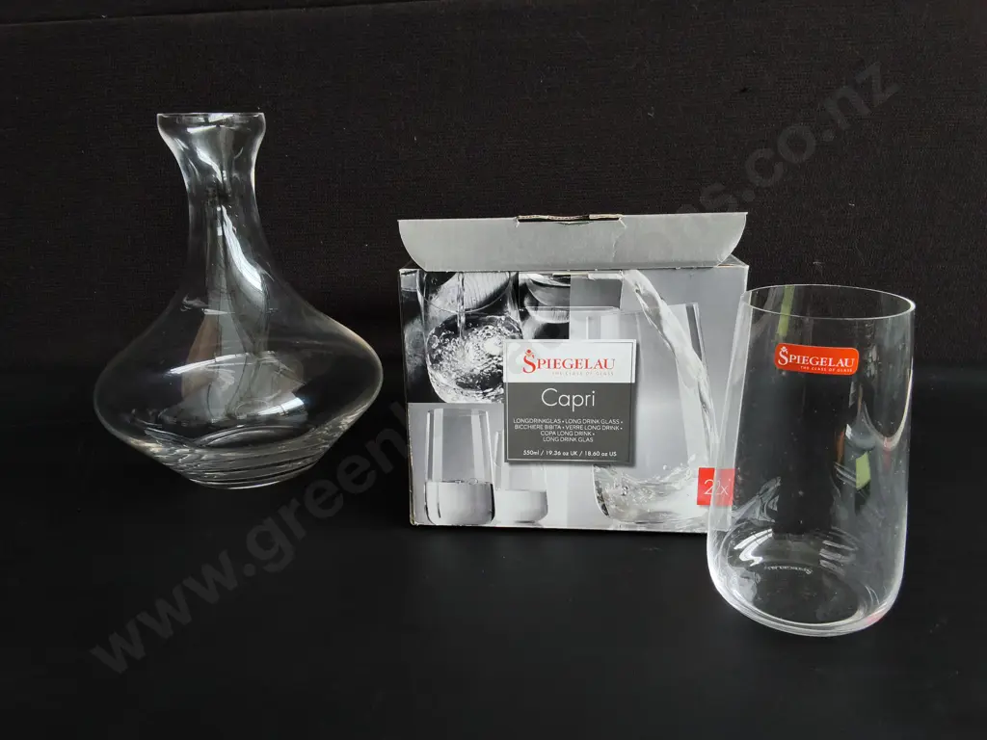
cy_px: 370
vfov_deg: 51.4
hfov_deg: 65.3
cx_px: 494
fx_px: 770
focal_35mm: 27
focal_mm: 2.87
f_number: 2
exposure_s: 1/100
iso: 64
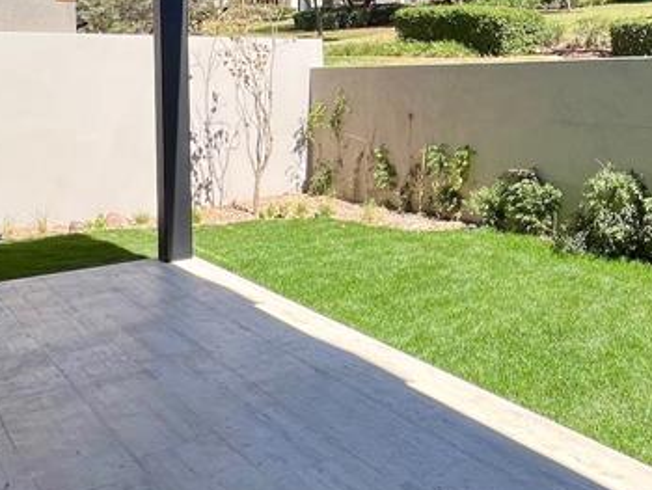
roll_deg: +0.8
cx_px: 613
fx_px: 716
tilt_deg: -1.9
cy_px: 99
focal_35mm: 38
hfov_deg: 43.7
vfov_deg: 36.5
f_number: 1.8
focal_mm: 1.57
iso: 32
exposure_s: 1/896
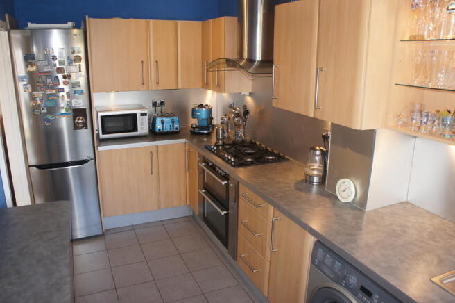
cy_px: 152
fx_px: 341
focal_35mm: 27
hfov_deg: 67.4
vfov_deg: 47.8
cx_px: 228
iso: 500
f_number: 3.5
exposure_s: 1/60
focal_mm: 18
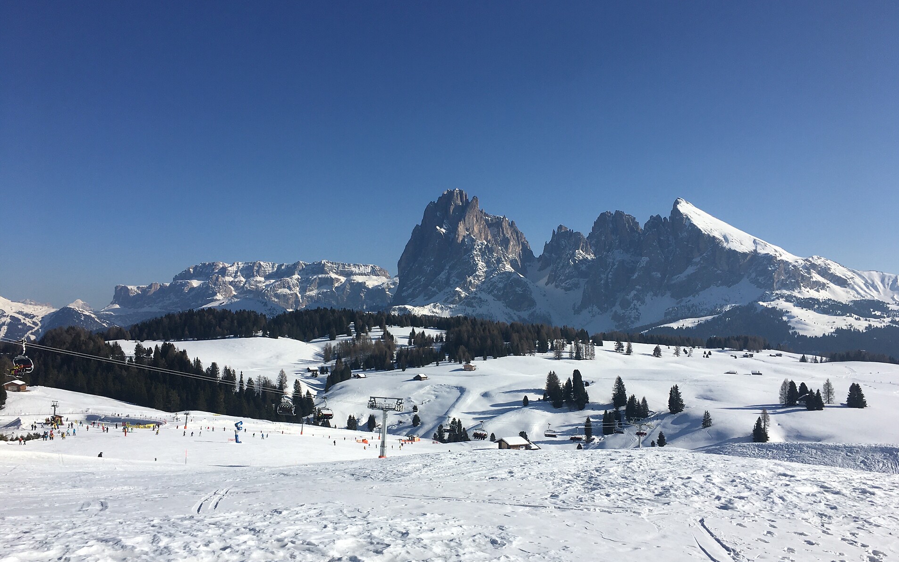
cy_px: 316
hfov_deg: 61.2
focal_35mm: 31
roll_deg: +0.1
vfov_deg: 40.5
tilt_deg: +1.1
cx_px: 453
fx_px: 760
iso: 25
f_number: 2.2
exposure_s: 1/3344
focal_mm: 4.15
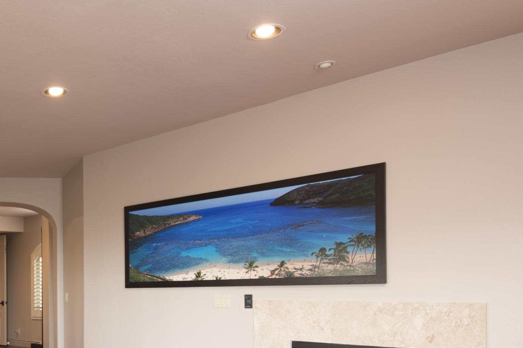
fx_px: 537
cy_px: 281
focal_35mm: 37
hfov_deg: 47.8
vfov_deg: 34.7
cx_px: 77
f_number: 5
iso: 200
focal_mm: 17
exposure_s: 1/10
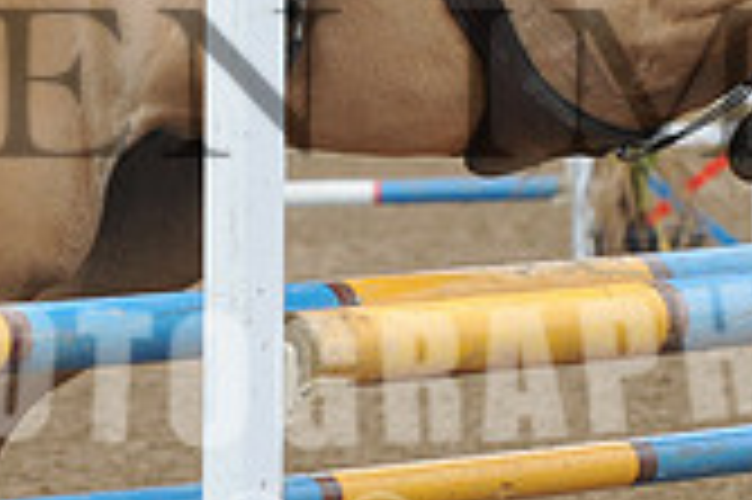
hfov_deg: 4.7
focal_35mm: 435
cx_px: 315
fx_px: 9078
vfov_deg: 3.2
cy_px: 32
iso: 1000
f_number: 5.6
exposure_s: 1/1000
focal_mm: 125
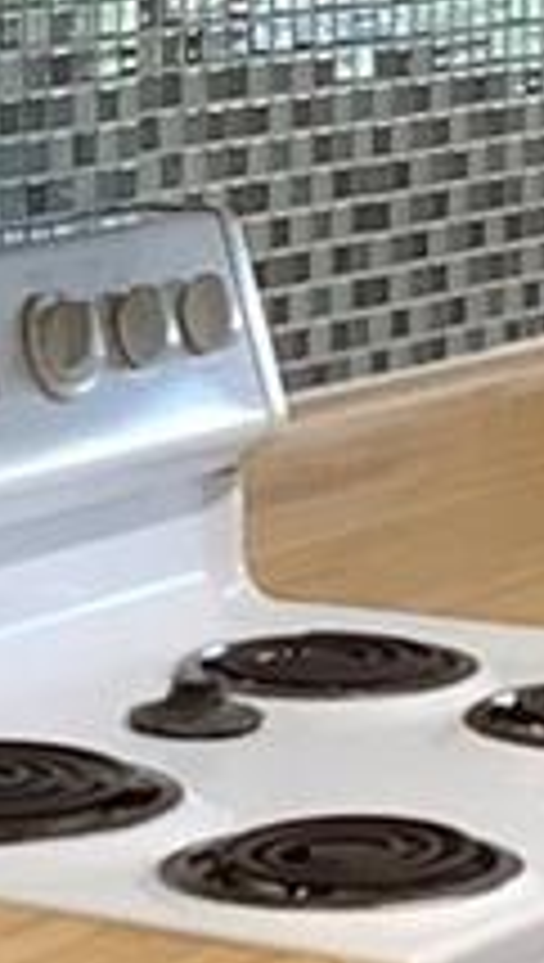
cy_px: 536
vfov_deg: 11.4
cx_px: 67
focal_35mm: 189
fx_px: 4828
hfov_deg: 6.4
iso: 125
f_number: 2.4
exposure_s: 1/60
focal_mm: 3.3
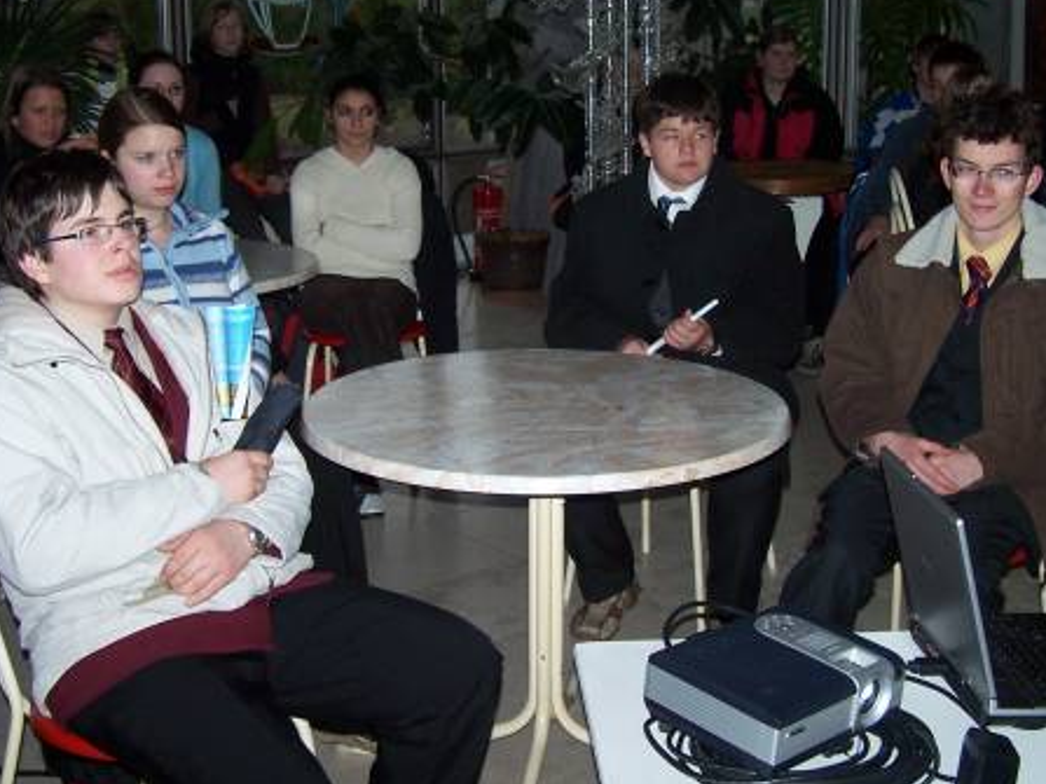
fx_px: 1541
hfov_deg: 37.5
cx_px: 538
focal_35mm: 51
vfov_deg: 28.5
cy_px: 346
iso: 80
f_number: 2.8
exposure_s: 1/60
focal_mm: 6.3
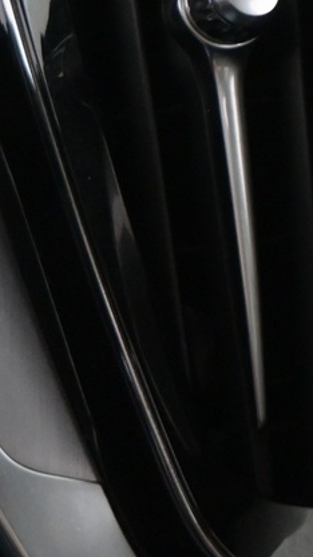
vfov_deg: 20.0
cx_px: 848
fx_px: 1535
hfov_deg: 9.7
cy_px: 23
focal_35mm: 104
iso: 2500
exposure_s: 1/40
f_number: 3.5
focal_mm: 17
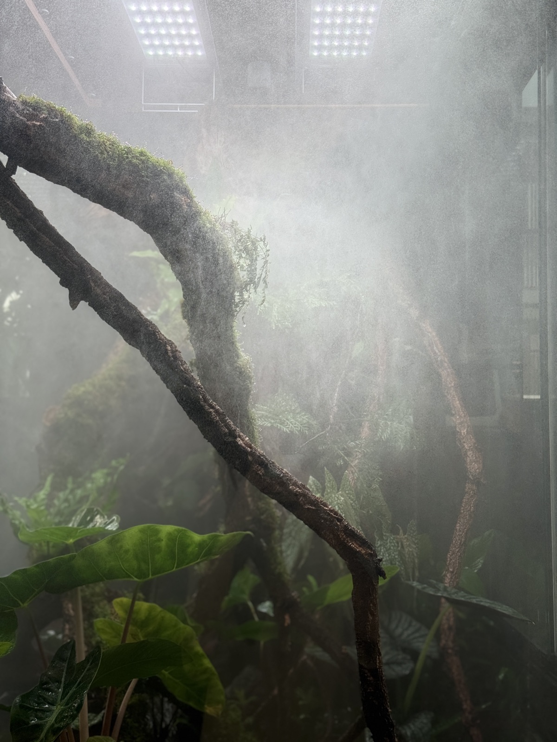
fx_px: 1030
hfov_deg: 30.3
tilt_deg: +4.2
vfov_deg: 39.7
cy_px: 371
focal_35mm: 48
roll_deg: -0.5
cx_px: 278
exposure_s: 1/454
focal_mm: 6.76
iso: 64
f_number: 1.78
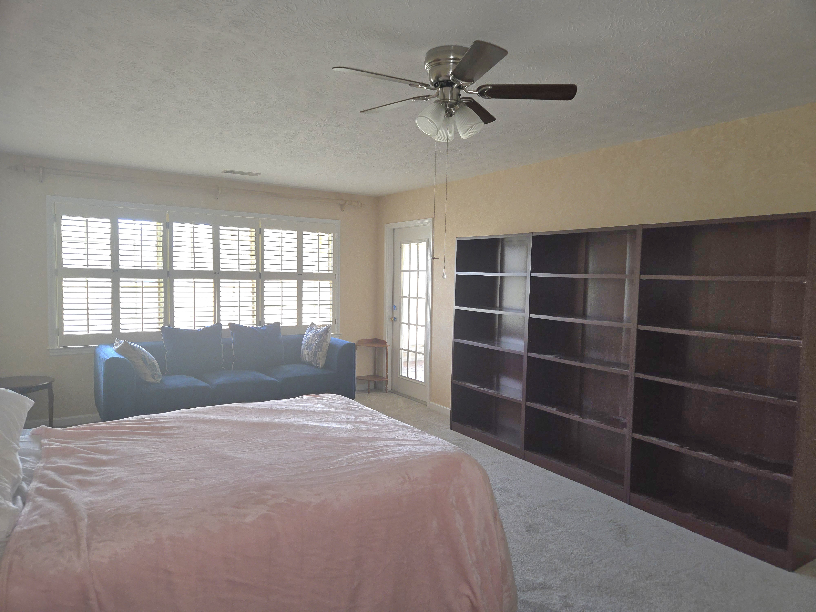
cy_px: 306
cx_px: 408
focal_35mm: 23
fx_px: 542
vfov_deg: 58.9
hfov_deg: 73.9
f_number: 1.8
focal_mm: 5.4
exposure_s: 1/60.2
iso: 100
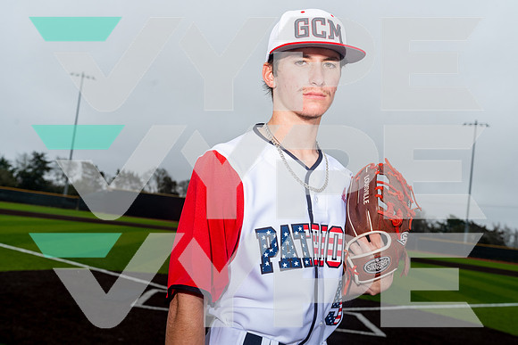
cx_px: 259
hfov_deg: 45.4
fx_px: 619
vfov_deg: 31.2
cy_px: 172
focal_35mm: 43
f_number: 8
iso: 320
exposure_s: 1/125
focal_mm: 43
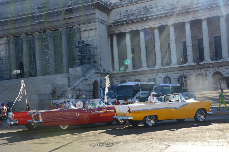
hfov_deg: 37.9
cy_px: 76
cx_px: 114
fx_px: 333
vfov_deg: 25.6
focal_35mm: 52
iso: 160
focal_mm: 35
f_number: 11
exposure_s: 1/125
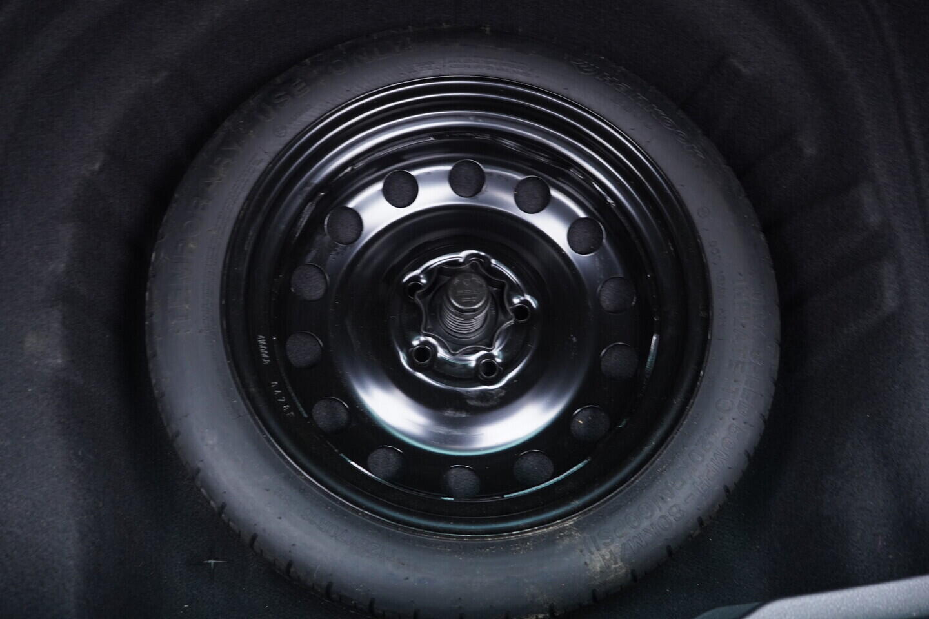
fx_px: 929
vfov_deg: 36.9
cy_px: 310
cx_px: 464
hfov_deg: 53.1
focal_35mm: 36
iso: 640
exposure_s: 1/40
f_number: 2.8
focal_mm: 24
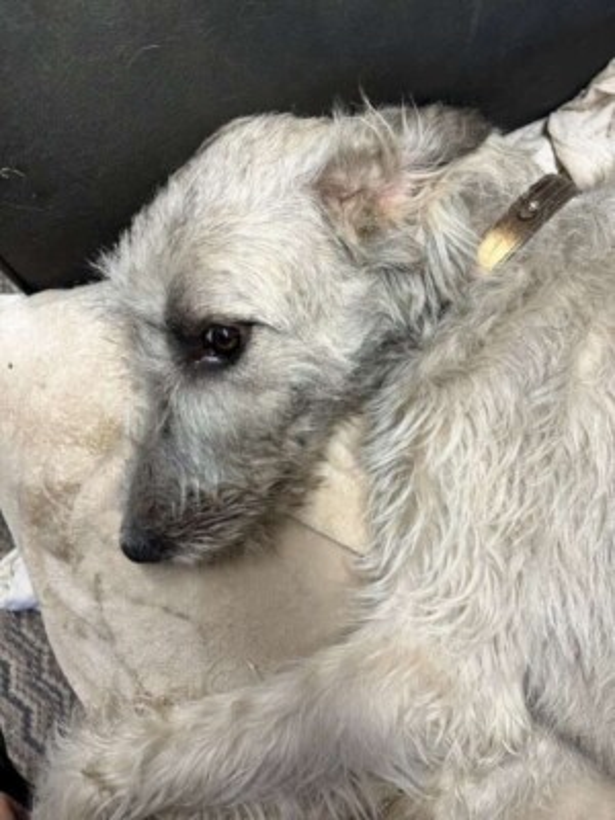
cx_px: 308
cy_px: 410
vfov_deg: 71.6
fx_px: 569
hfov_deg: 56.8
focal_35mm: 24
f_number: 1.78
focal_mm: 6.86
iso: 250
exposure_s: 1/60
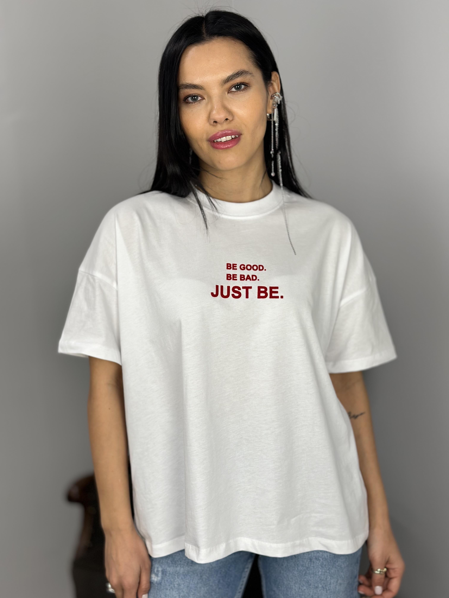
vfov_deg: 39.7
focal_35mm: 48
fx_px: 830
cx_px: 224
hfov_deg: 30.3
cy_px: 299
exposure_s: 1/100
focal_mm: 6.86
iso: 64
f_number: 1.78
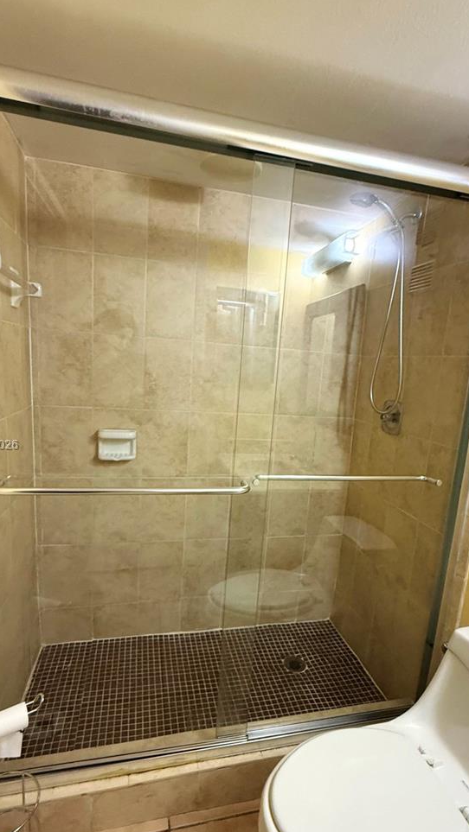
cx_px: 247
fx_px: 420
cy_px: 446
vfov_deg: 89.4
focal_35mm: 19
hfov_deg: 58.3
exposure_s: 1/60
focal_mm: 2.22
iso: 320
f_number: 2.2
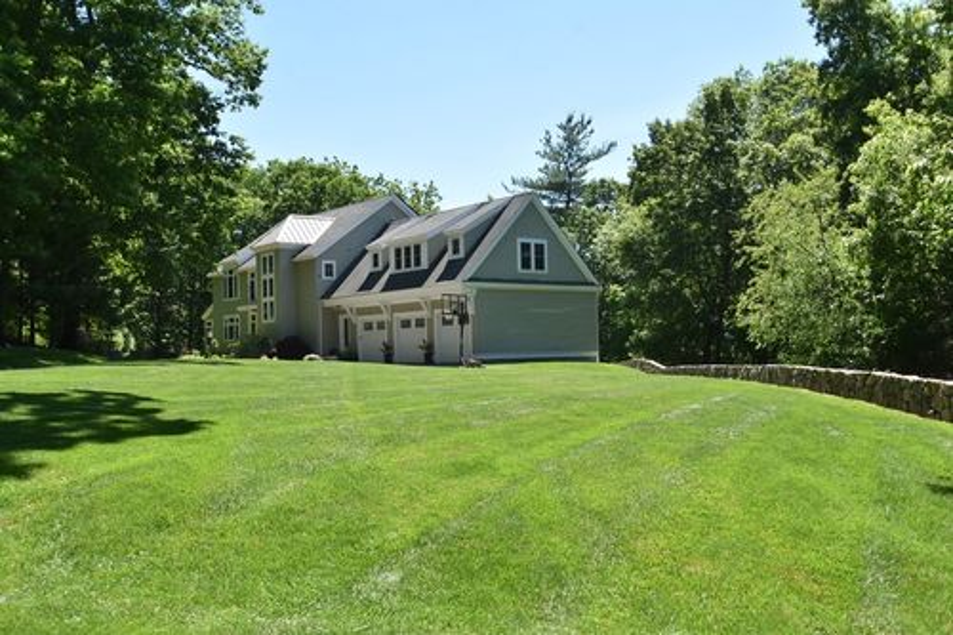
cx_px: 476
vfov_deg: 36.8
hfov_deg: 53.1
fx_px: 953
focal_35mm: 36
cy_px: 318
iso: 400
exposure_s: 1/500
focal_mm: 24
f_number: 8
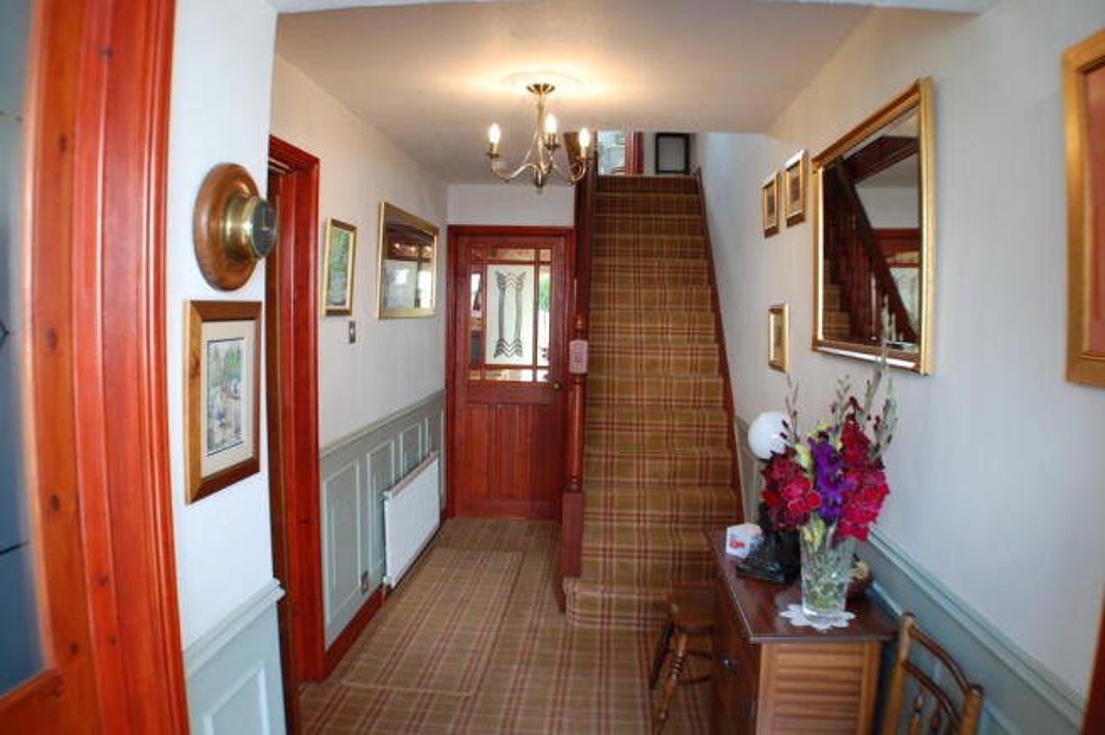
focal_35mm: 33
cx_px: 552
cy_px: 368
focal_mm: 22
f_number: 3.8
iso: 400
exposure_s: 1/50
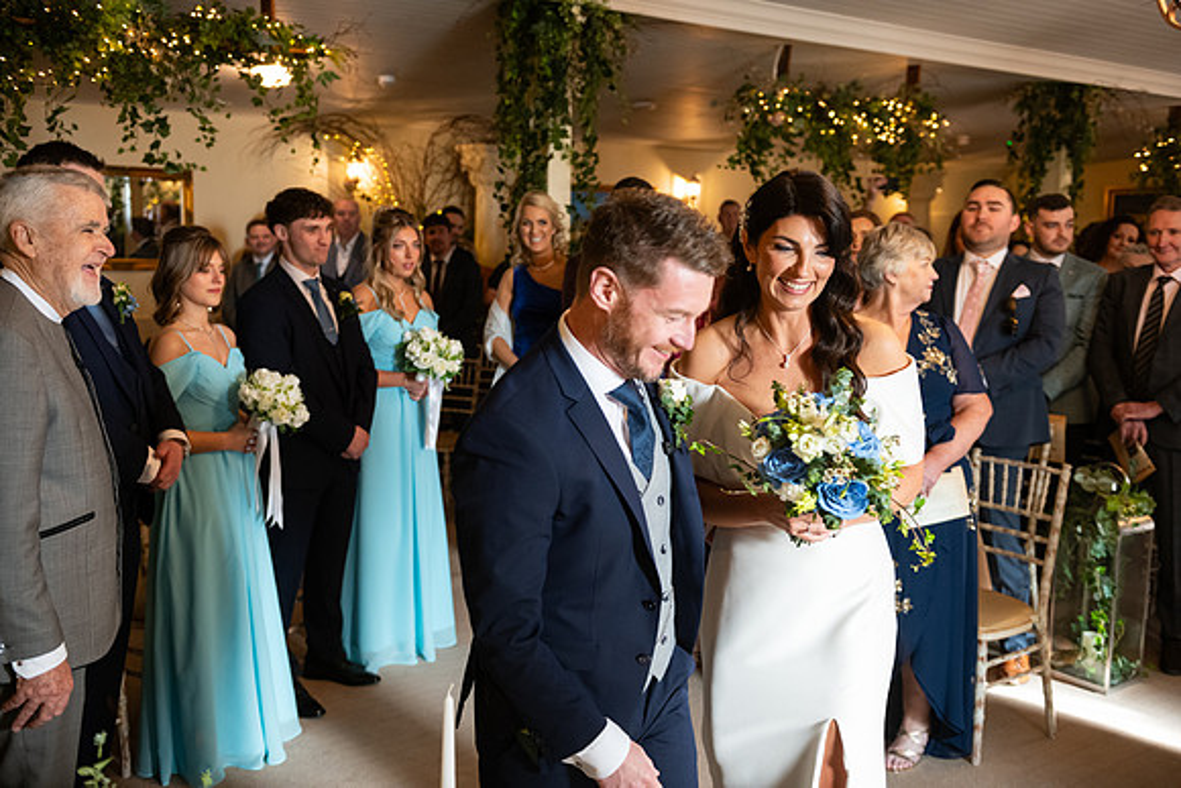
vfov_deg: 37.9
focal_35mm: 35
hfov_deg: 54.4
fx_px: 1148
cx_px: 590
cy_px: 394
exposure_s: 1/160
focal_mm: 35
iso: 1250
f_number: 3.5
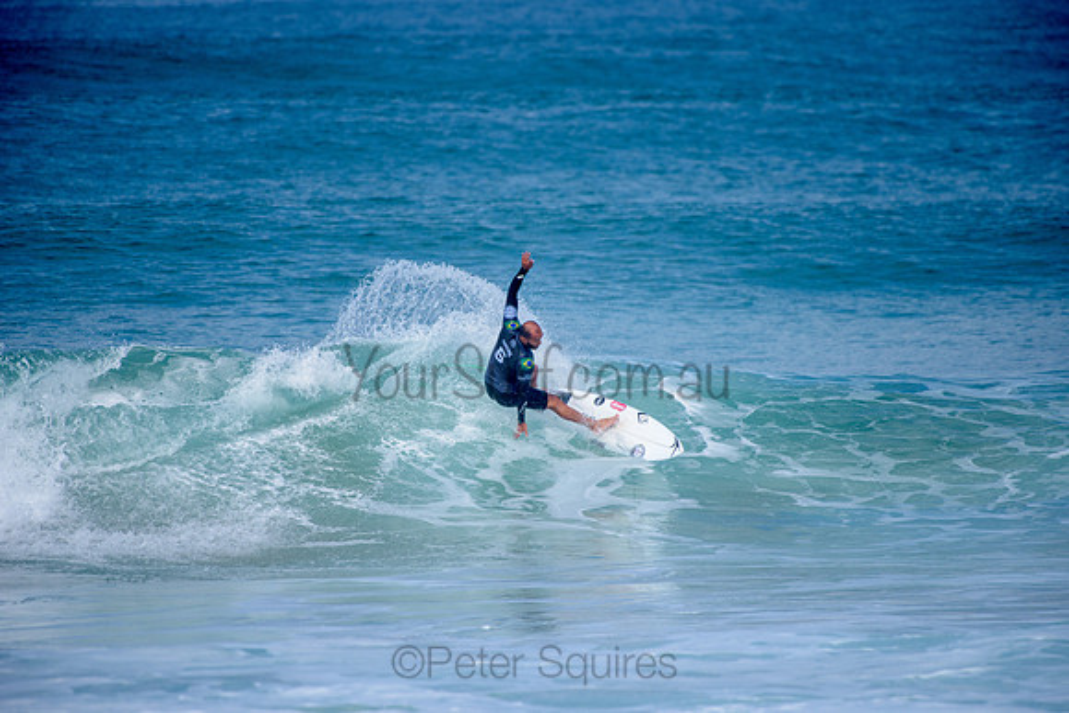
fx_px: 14853
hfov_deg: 4.1
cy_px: 356
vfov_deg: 2.8
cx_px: 534
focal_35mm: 500
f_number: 5.6
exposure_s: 1/2000
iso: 160
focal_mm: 500
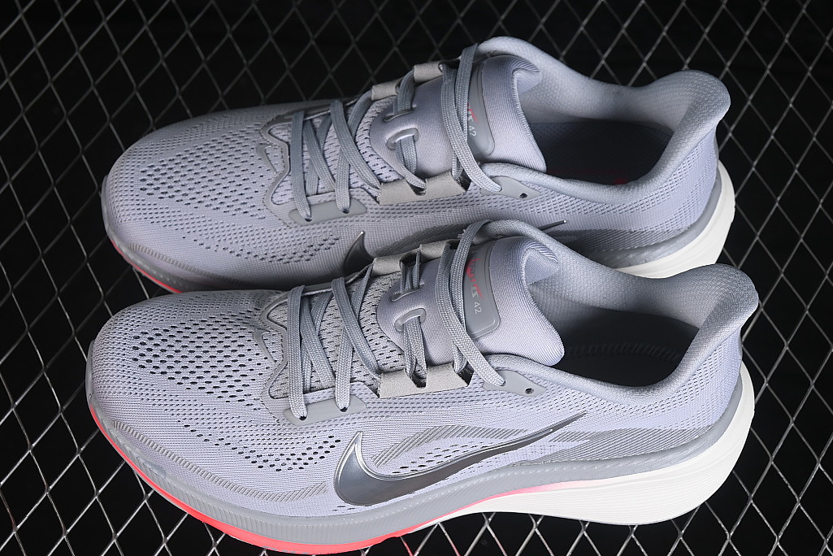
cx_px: 420
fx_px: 1828
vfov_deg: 17.3
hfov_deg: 25.7
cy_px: 289
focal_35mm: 79
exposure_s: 1/80
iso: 160
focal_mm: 50
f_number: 7.1
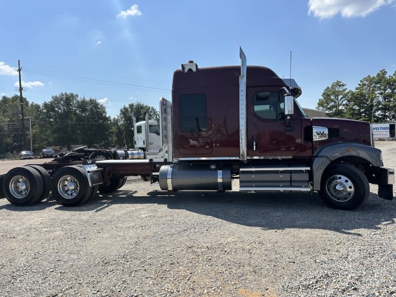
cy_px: 148
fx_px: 275
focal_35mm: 24
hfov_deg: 71.6
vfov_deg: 56.8
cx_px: 198
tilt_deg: -0.4
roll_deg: +3.7
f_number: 1.78
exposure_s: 1/5848
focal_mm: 6.86
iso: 80
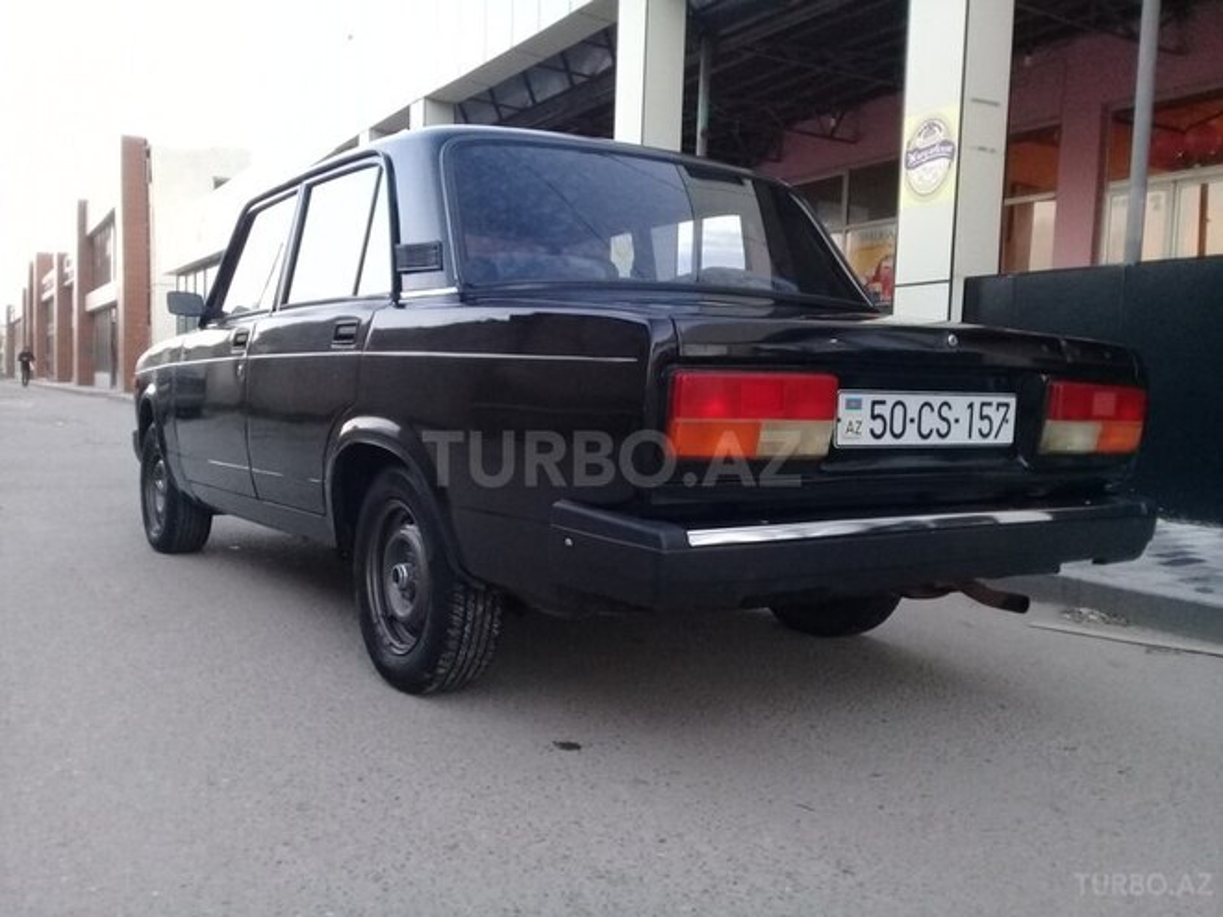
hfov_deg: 58.4
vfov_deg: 45.4
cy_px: 458
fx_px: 1095
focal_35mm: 31
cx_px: 612
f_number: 2.2
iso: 160
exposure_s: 1/33
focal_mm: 3.3
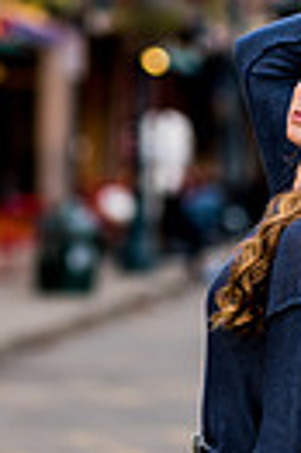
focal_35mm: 293
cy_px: 446
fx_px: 3684
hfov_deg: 4.7
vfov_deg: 7.0
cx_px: 311
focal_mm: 85
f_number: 1.8
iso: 200
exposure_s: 1/250
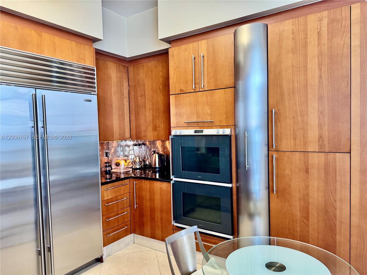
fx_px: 254
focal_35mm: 24
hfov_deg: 71.6
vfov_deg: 56.8
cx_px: 184
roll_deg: +1.5
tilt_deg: -2.7
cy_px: 138
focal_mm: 6.76
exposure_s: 1/60
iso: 200
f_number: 1.78
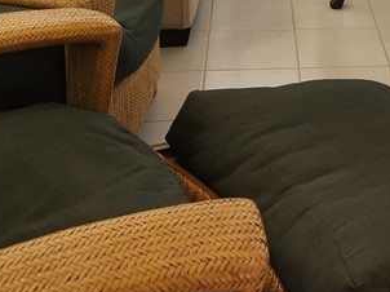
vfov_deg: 16.9
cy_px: -156
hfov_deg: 24.1
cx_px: 375
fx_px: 878
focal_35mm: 78
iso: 80
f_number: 1.8
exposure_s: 1/120
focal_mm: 5.4
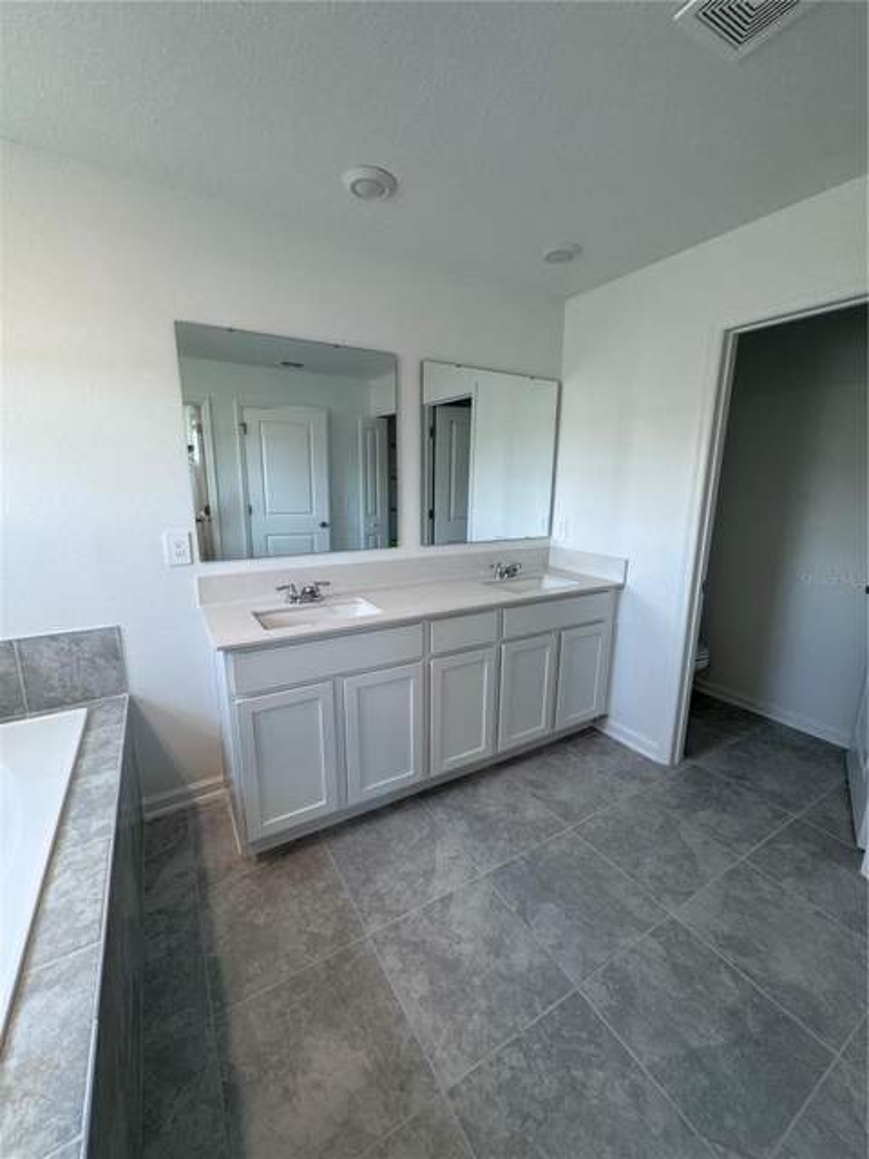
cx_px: 434
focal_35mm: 14
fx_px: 469
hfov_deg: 85.7
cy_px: 580
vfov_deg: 102.1
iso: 200
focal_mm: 2.22
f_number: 2.2
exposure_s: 1/120
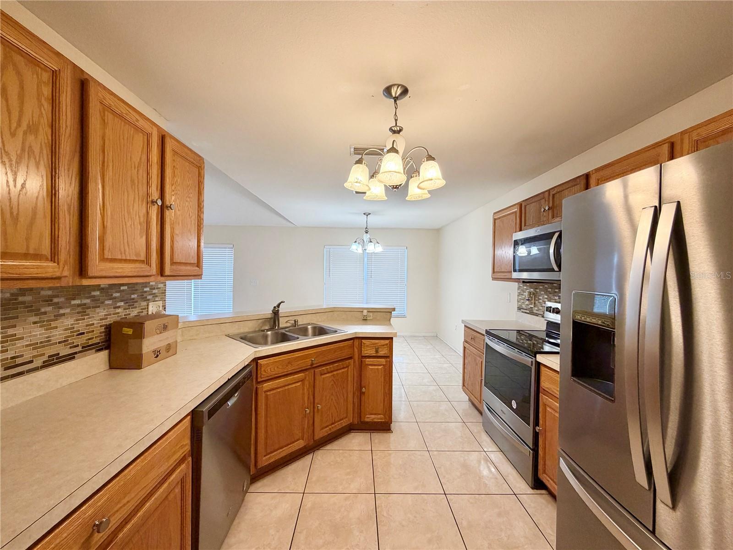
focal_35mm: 14
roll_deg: -2.1
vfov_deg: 85.7
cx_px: 366
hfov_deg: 102.1
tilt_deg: -0.7
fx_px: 296
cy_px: 275
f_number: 2.2
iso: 200
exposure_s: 1/120
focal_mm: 2.22
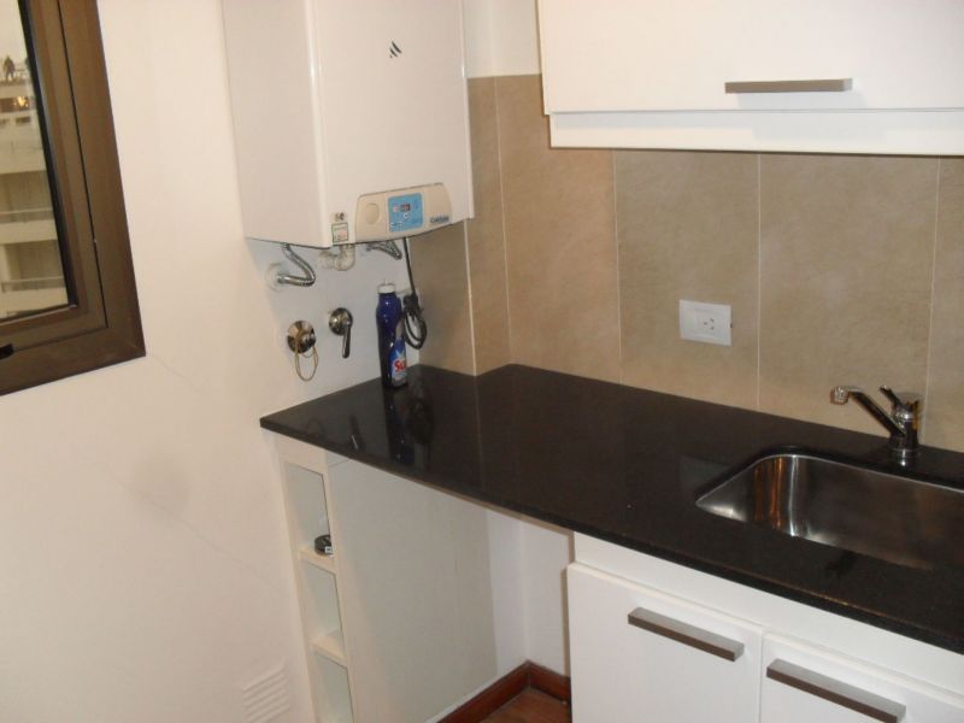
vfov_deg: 40.7
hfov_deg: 52.6
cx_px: 482
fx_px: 975
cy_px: 362
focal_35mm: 35
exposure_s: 1/45
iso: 200
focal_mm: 6.3
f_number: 3.2
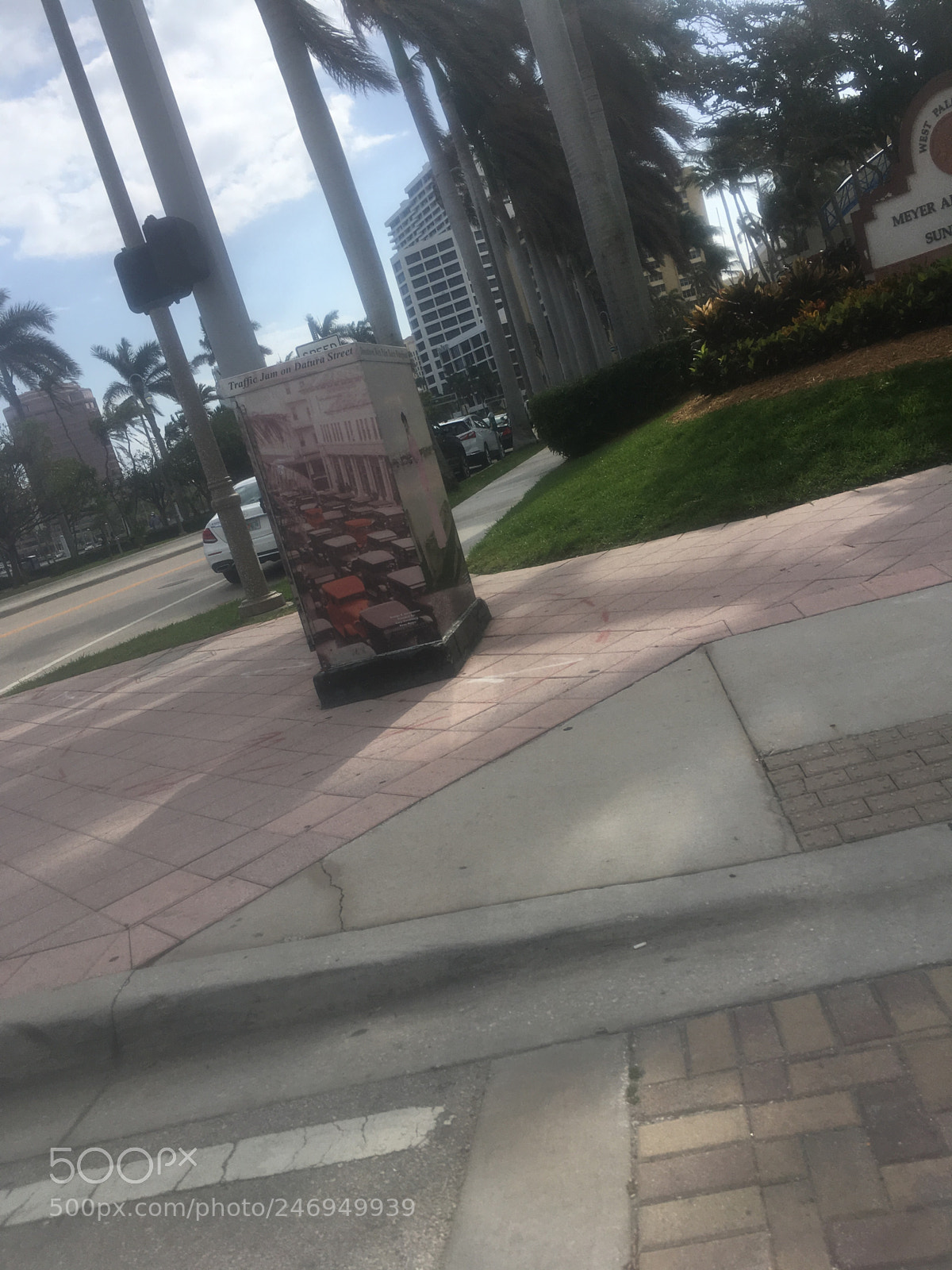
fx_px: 1063
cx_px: 476
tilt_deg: -13.1
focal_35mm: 29
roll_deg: +17.8
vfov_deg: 61.7
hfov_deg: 48.2
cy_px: 635
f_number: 2.2
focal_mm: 4.15
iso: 25
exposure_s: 1/2404
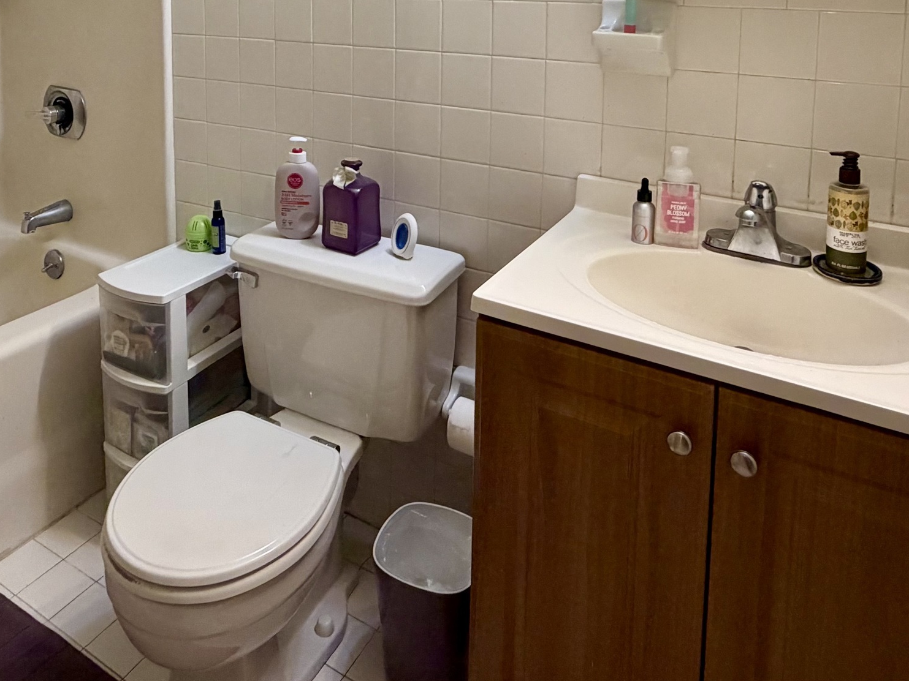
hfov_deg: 61.3
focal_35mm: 29
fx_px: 761
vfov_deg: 43.0
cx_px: 376
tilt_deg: -5.2
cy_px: 35
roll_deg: +0.4
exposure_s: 1/60
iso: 250
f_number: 2.2
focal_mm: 2.22
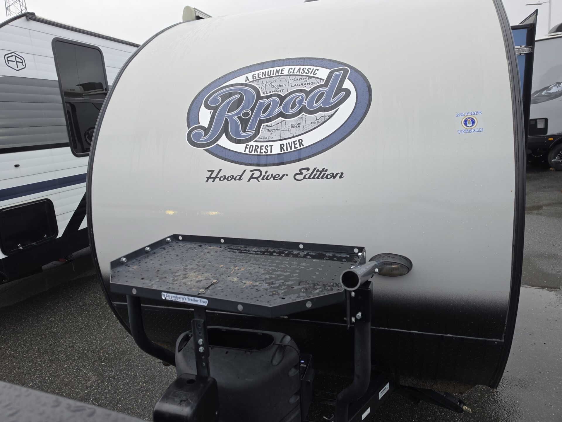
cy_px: 211
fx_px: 373
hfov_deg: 73.9
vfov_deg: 58.9
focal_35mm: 23
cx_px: 281
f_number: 1.4
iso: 50
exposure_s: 1/180
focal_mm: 6.5
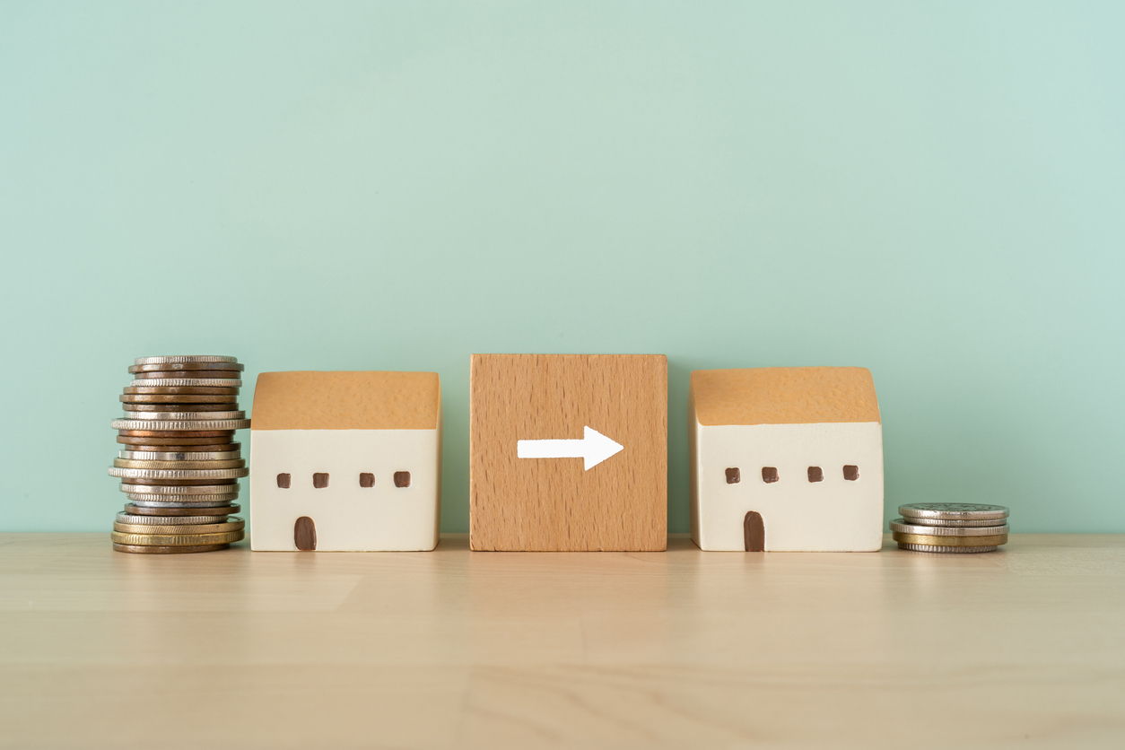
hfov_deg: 39.6
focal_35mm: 50
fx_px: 1562
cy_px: 375
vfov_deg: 27.0
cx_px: 562
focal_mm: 50
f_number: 16
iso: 100
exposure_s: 1/6
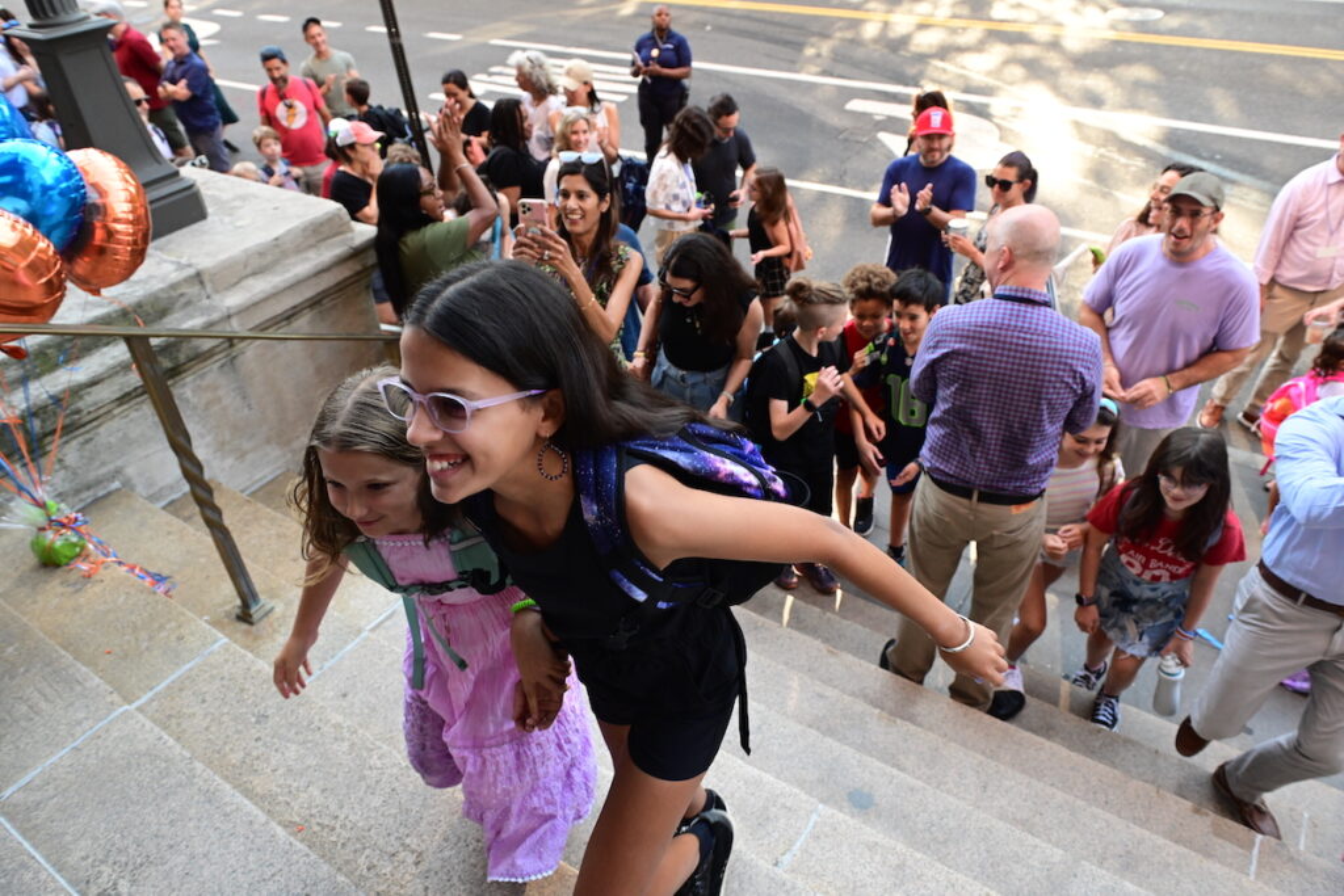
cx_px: 672
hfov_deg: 73.7
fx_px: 896
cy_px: 448
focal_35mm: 24
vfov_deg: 53.1
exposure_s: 1/500
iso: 2000
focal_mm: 24
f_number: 4.5
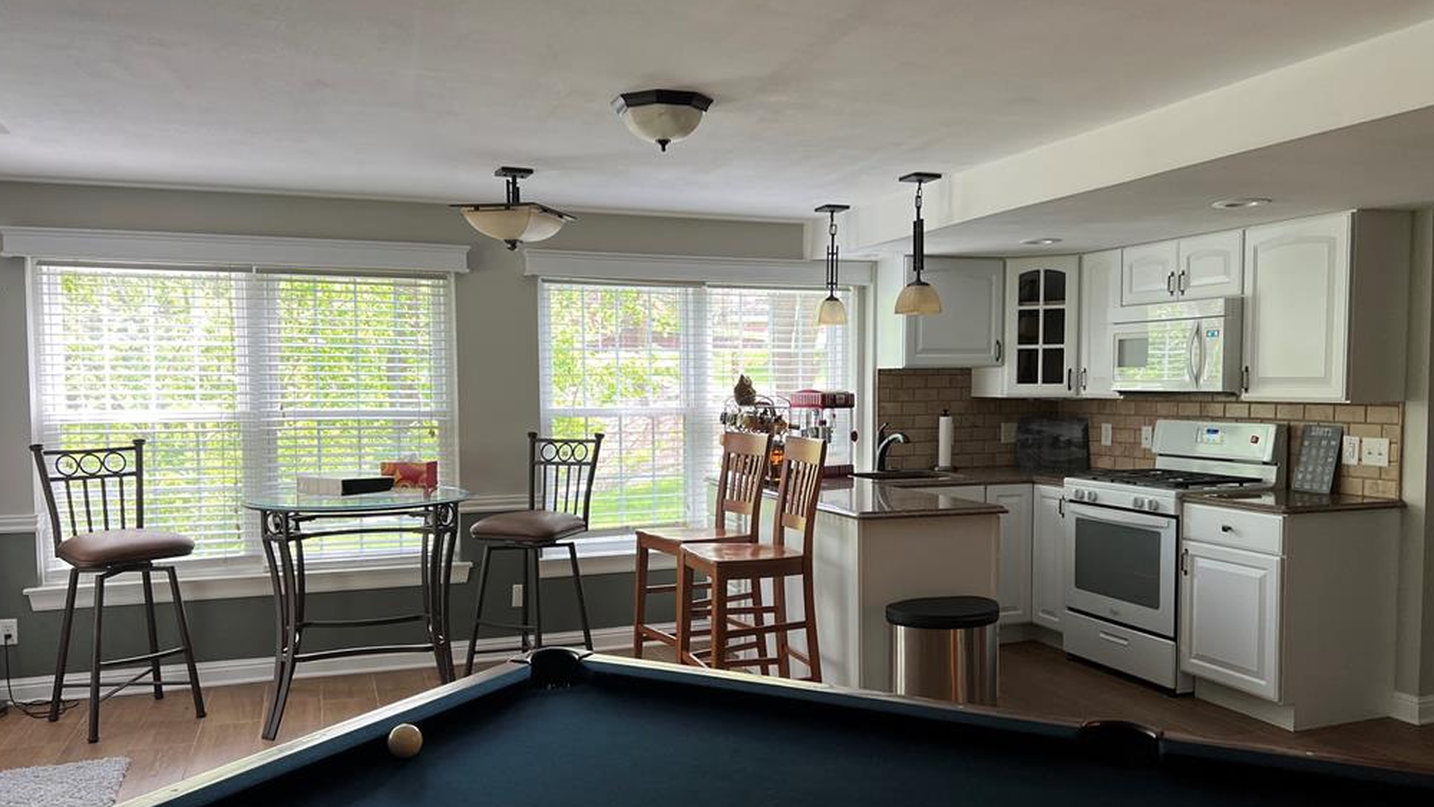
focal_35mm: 29
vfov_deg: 40.2
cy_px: 446
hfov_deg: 66.1
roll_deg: +0.4
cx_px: 721
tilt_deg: -4.2
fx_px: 1103
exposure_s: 1/121
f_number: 1.5
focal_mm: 5.7
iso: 100
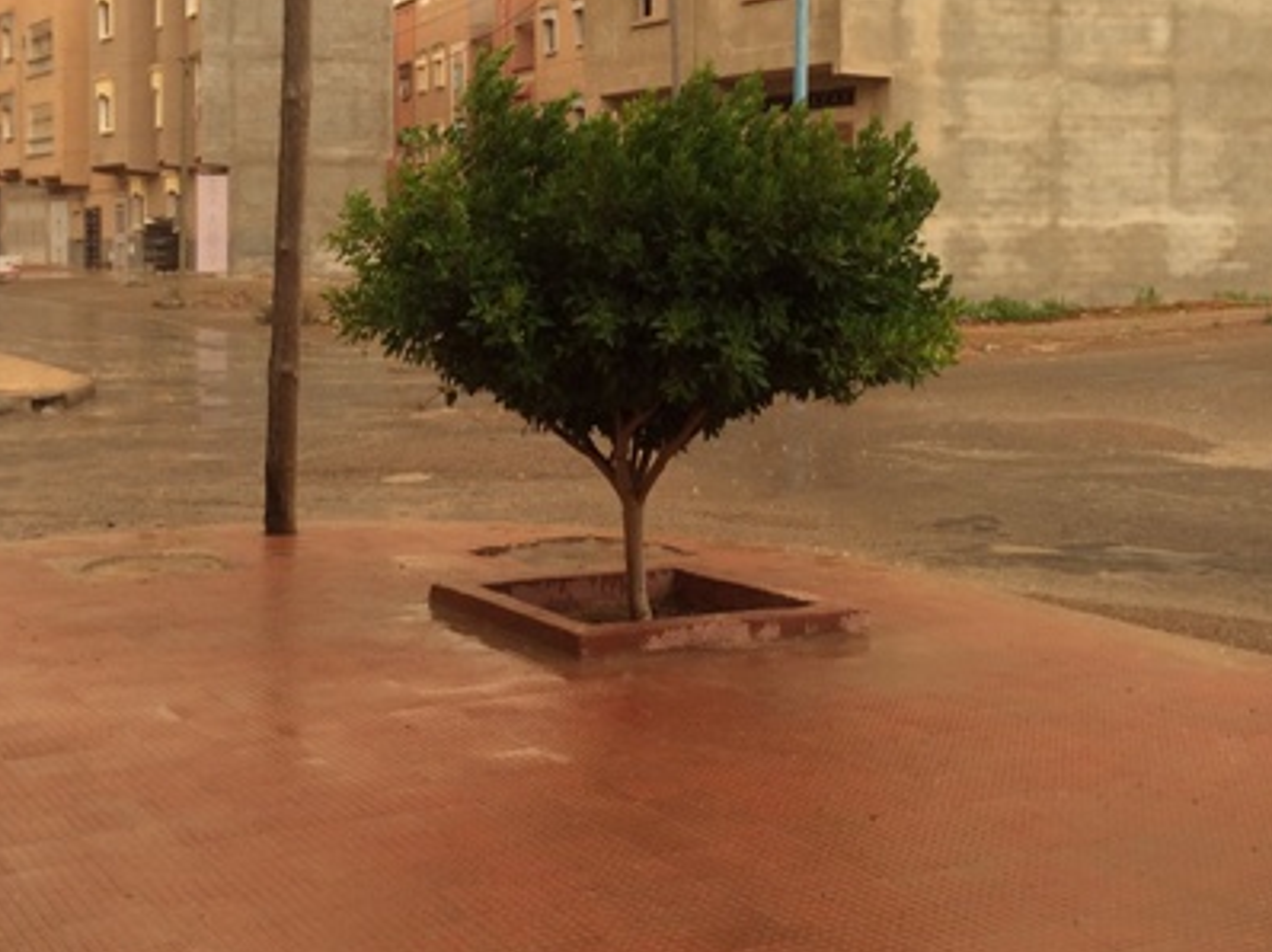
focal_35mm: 53
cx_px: 578
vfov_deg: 27.2
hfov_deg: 36.2
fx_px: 1946
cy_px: 272
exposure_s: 1/254
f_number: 2.4
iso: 32
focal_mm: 3.3
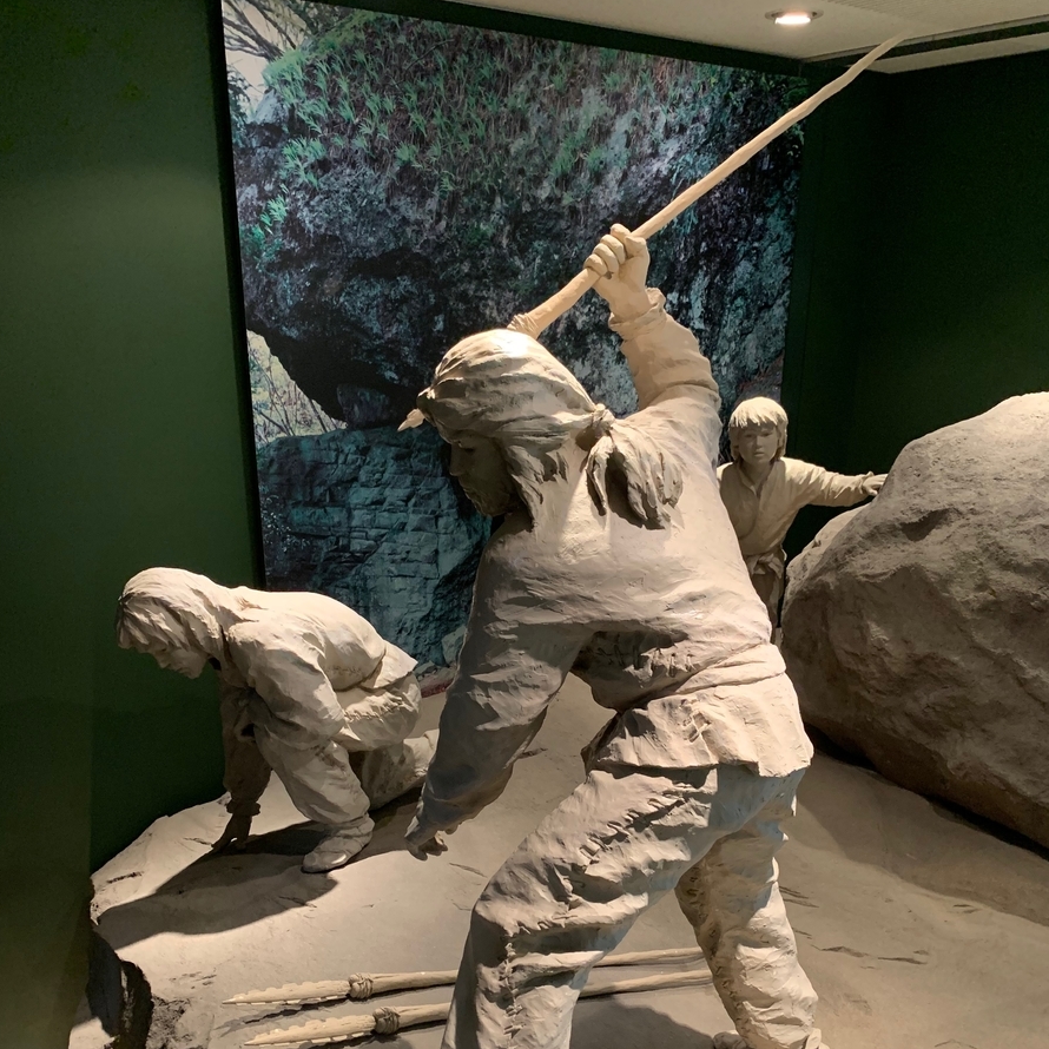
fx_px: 1063
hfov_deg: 52.5
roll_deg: +0.1
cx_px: 520
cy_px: 673
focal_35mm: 31
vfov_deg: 51.8
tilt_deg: -18.6
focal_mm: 4.25
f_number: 1.8
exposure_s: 1/40
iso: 320
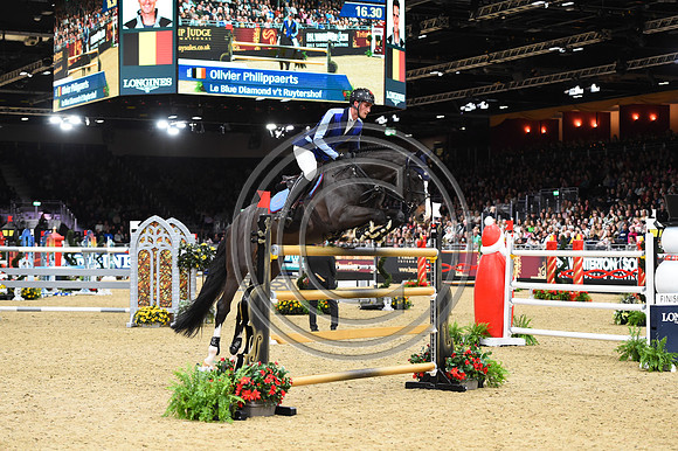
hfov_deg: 23.7
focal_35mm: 86
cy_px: 226
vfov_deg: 15.9
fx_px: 1619
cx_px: 339
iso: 5000
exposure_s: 1/800
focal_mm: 86
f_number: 3.5
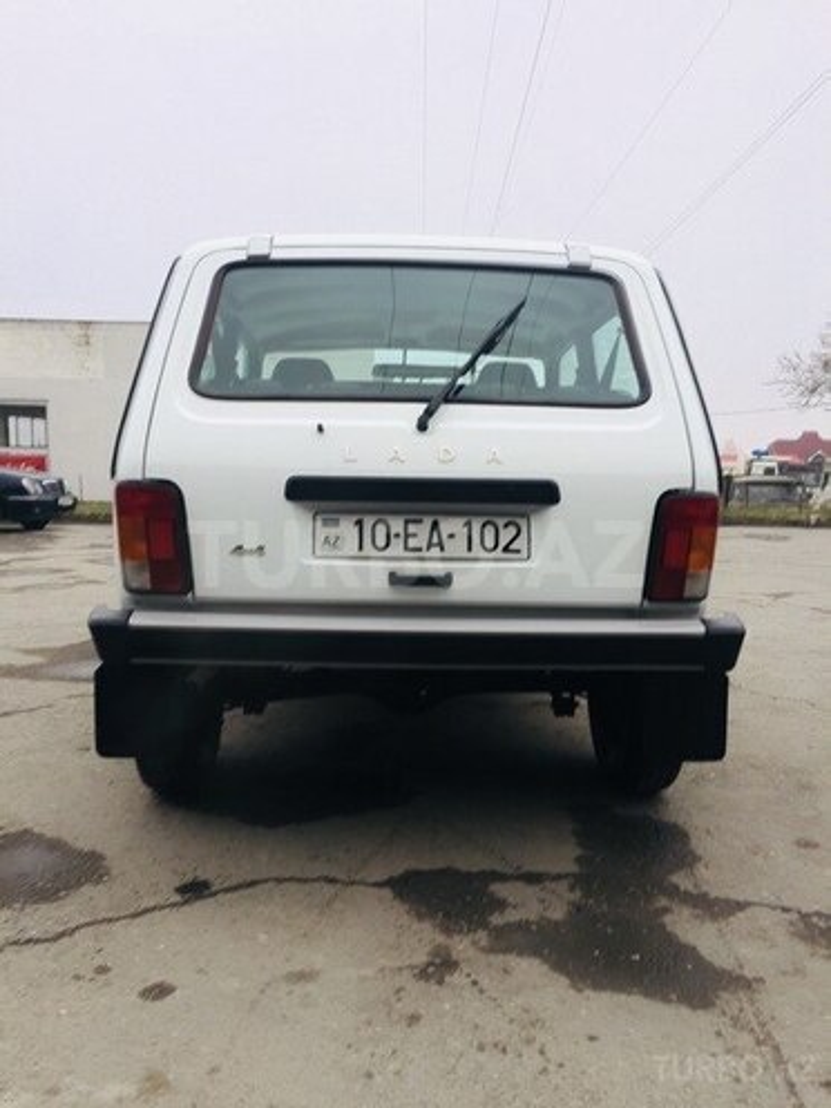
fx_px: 928
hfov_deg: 48.2
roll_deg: +0.7
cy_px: 554
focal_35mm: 29
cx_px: 416
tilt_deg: -8.6
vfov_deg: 61.7
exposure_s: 1/33
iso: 40
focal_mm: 4.15
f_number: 2.2
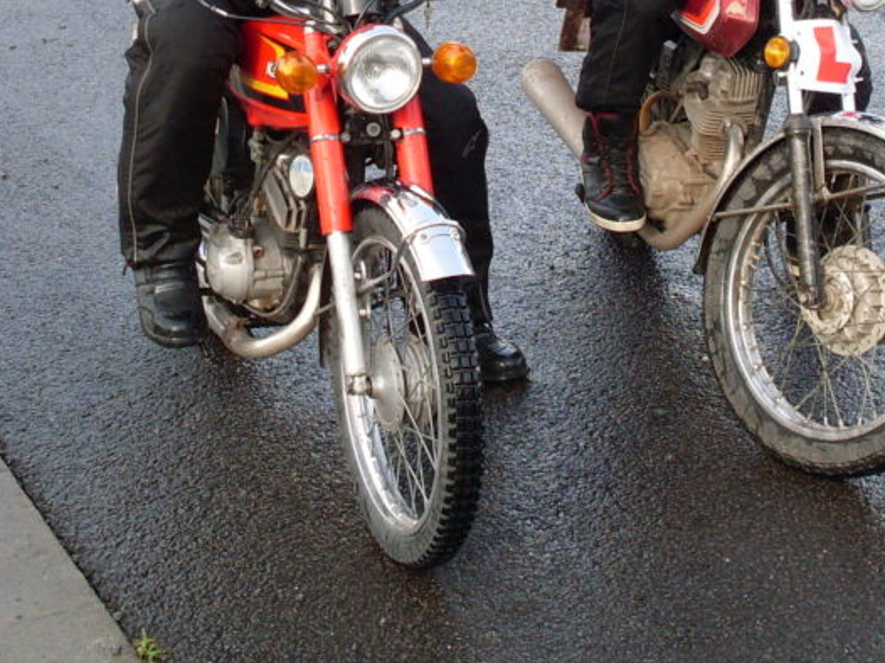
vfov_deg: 19.4
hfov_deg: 26.3
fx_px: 1891
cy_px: 25
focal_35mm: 74
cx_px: 500
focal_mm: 6.3
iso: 80
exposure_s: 1/250
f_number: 2.8
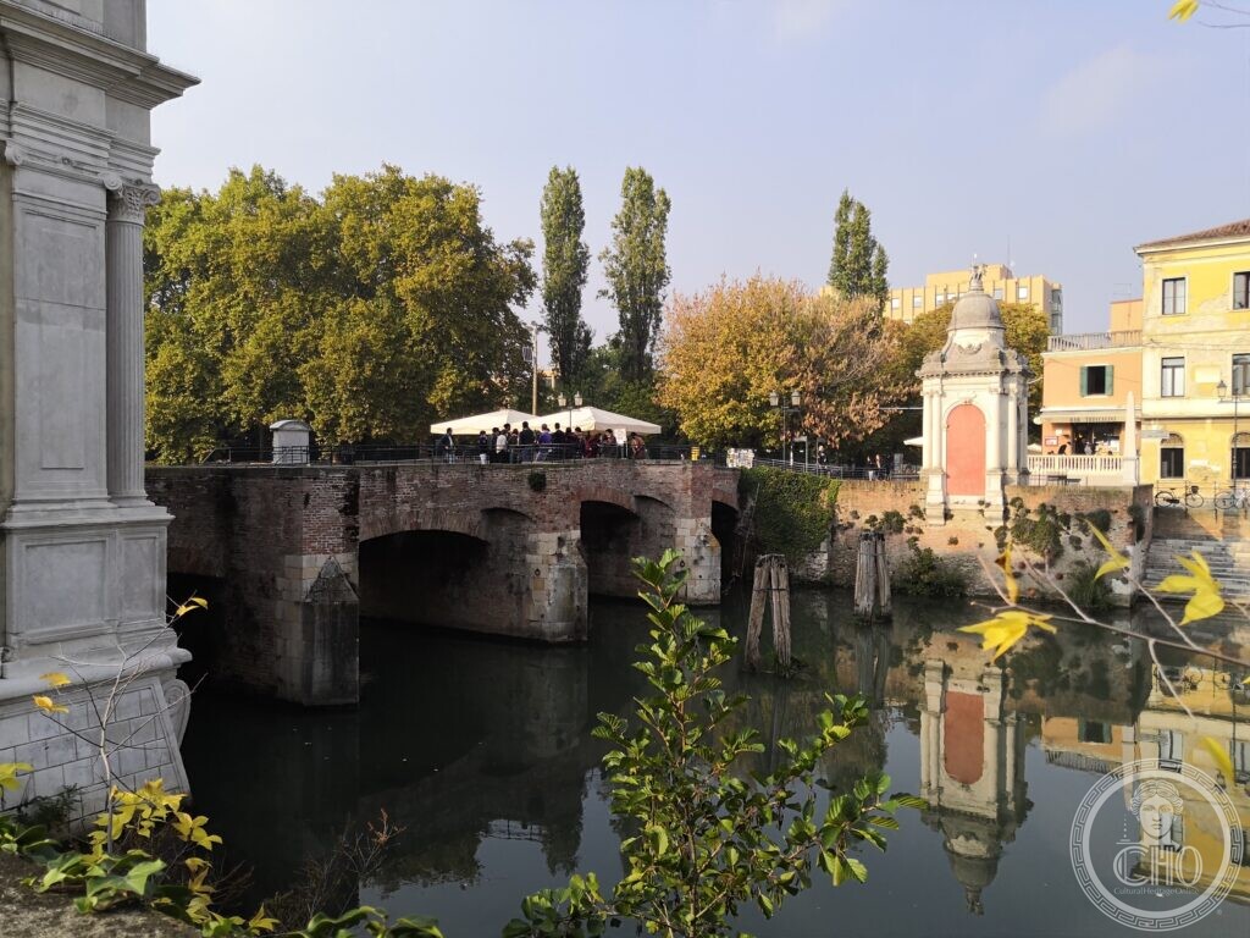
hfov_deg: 65.3
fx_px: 975
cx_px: 625
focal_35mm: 27
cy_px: 469
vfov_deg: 51.4
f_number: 1.8
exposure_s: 1/946
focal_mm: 3.95
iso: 50
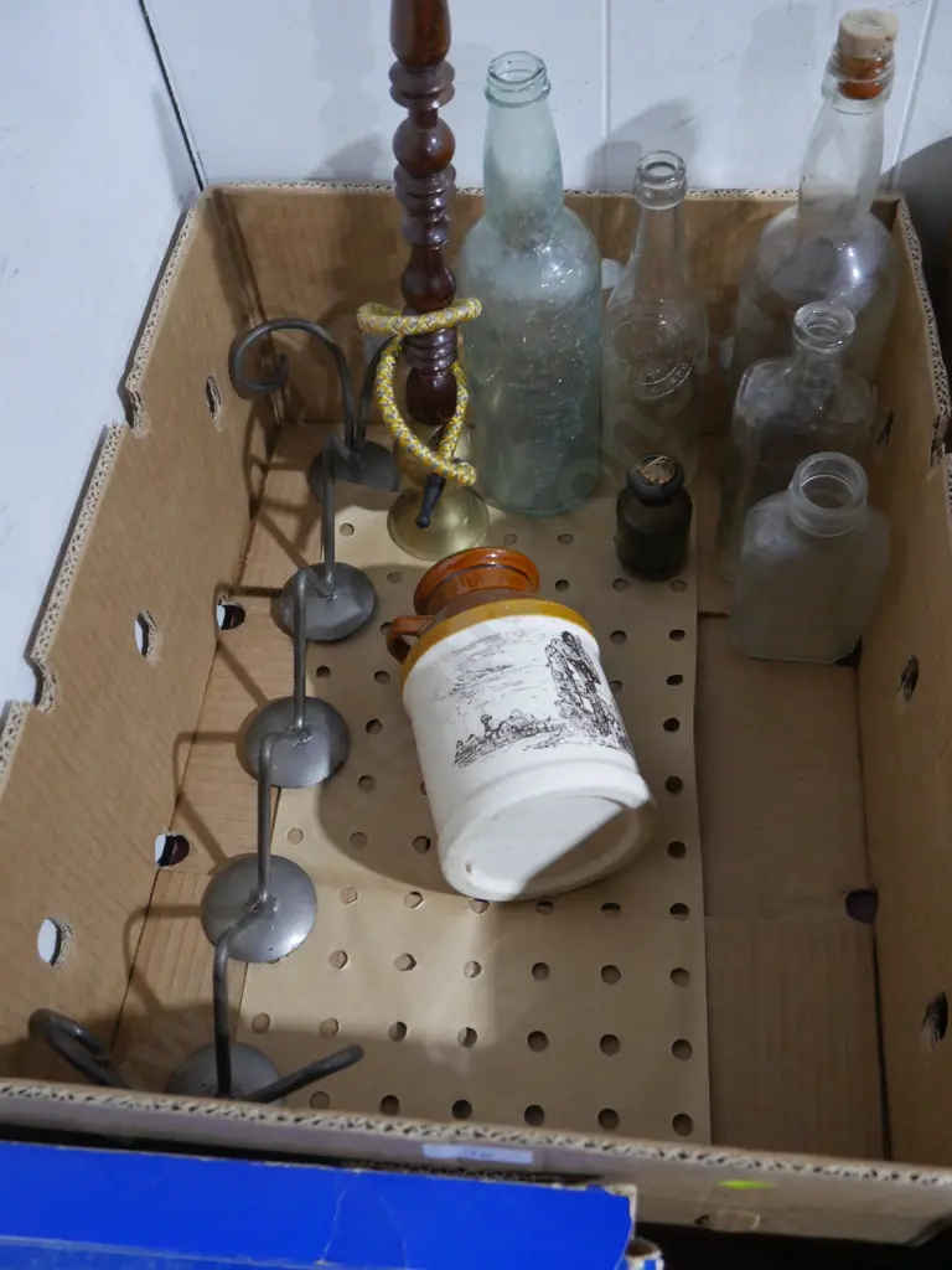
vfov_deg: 56.8
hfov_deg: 44.2
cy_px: 635
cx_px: 476
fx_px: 1173
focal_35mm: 32
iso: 1600
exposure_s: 1/60
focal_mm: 16
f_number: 3.6
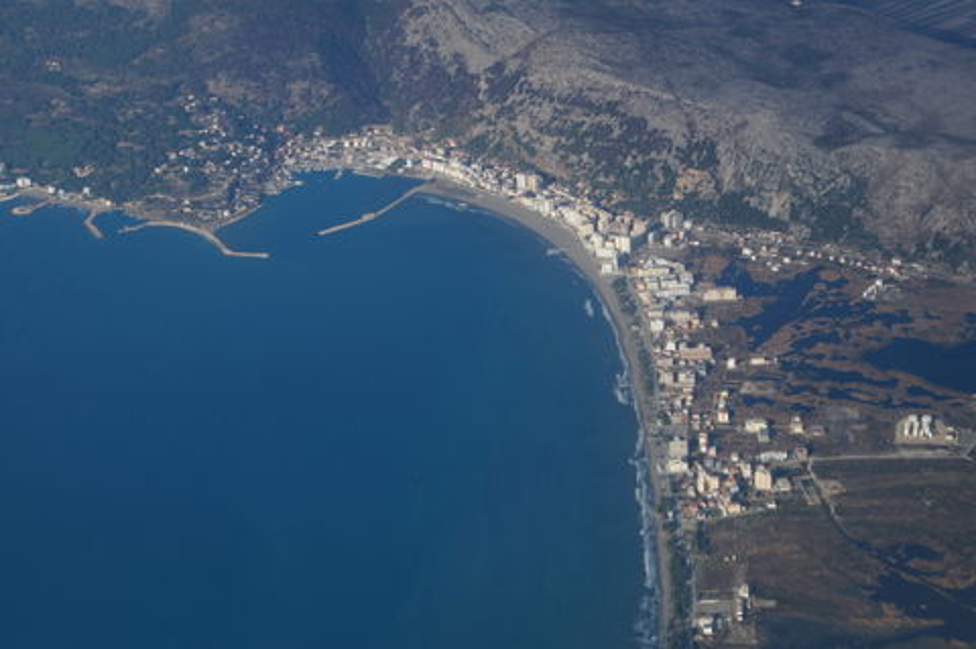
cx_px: 488
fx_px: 2234
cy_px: 324
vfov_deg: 16.5
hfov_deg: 24.6
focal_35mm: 82
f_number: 11
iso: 100
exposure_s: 1/125
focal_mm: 55
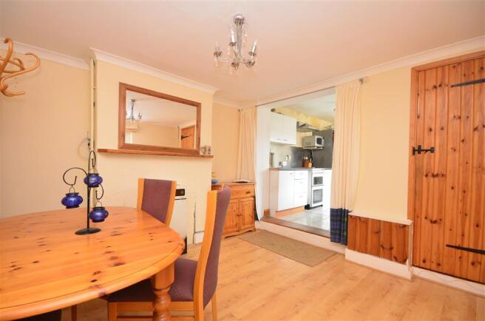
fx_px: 202
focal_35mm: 15
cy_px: 160
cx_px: 242
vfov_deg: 77.0
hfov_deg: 100.5
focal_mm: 10
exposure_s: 2.5
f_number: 10
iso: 640
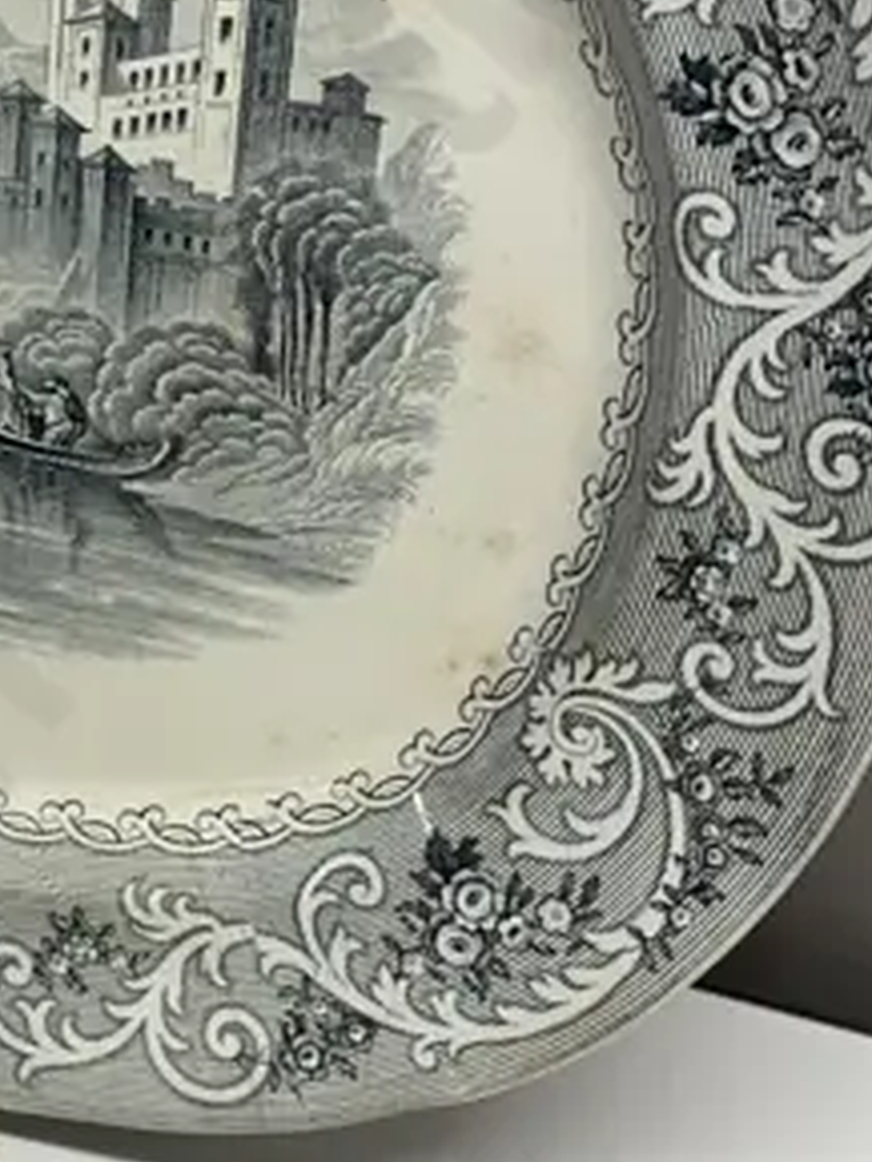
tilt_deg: -35.8
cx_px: 36
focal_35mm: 85
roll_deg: -4.3
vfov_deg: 23.0
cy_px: 631
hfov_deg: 17.1
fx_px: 2853
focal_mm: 6.86
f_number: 1.78
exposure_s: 1/100
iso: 80
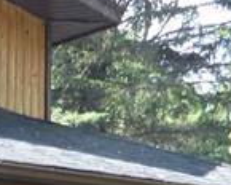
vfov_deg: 9.1
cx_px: -137
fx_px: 1128
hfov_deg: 11.1
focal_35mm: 165
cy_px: 281
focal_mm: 4.3
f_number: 3.3
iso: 100
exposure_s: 1/100
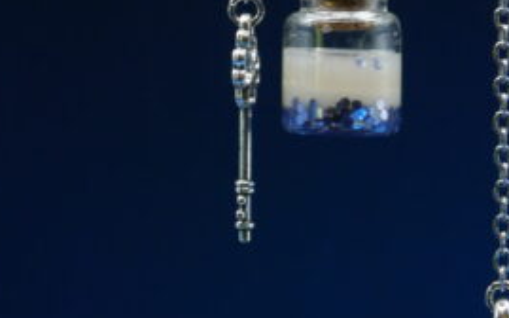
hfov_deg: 11.1
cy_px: -80
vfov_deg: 6.9
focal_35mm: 189
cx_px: 358
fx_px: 2621
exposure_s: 1/60
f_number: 6.3
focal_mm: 30
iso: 800
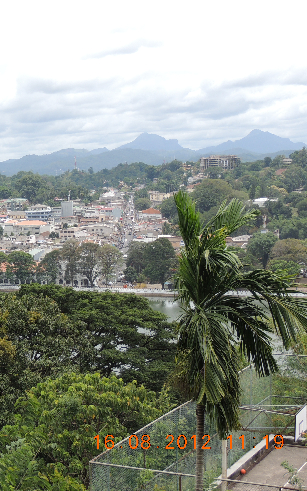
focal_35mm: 71
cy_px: 246
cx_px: -15
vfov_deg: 29.0
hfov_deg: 17.8
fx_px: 951
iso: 100
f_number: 3.6
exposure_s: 1/640
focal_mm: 8.9
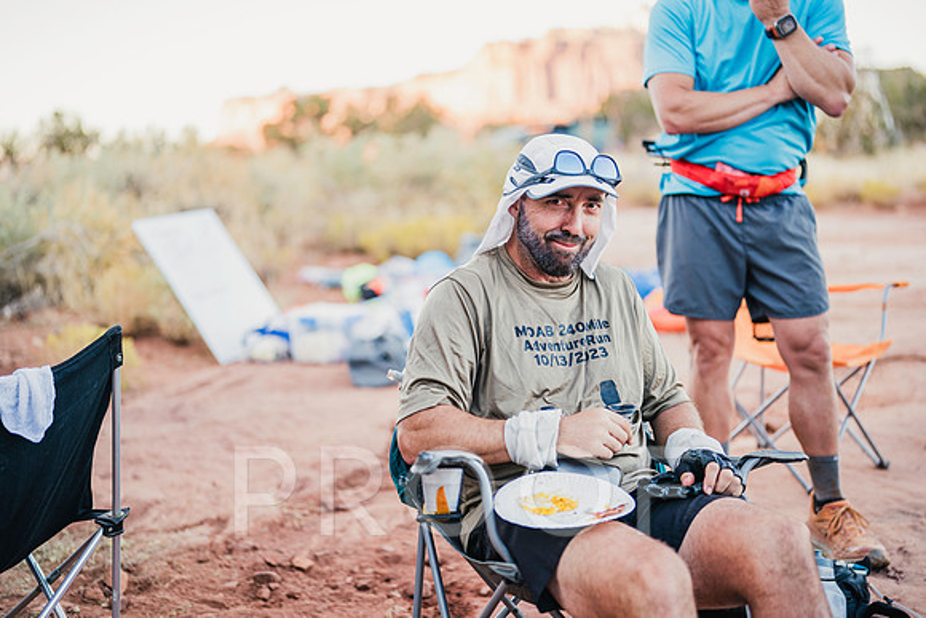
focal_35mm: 50
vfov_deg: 27.0
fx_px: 1286
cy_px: 309
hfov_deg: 39.6
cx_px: 463
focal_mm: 50
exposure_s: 1/250
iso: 100
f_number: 1.4
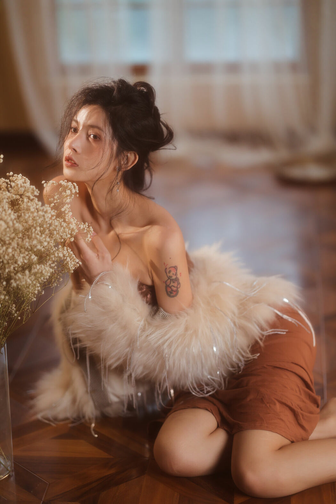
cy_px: 252
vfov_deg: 23.9
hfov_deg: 16.1
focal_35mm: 85
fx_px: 1190
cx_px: 168
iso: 400
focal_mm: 85
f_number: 1.2
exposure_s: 1/160
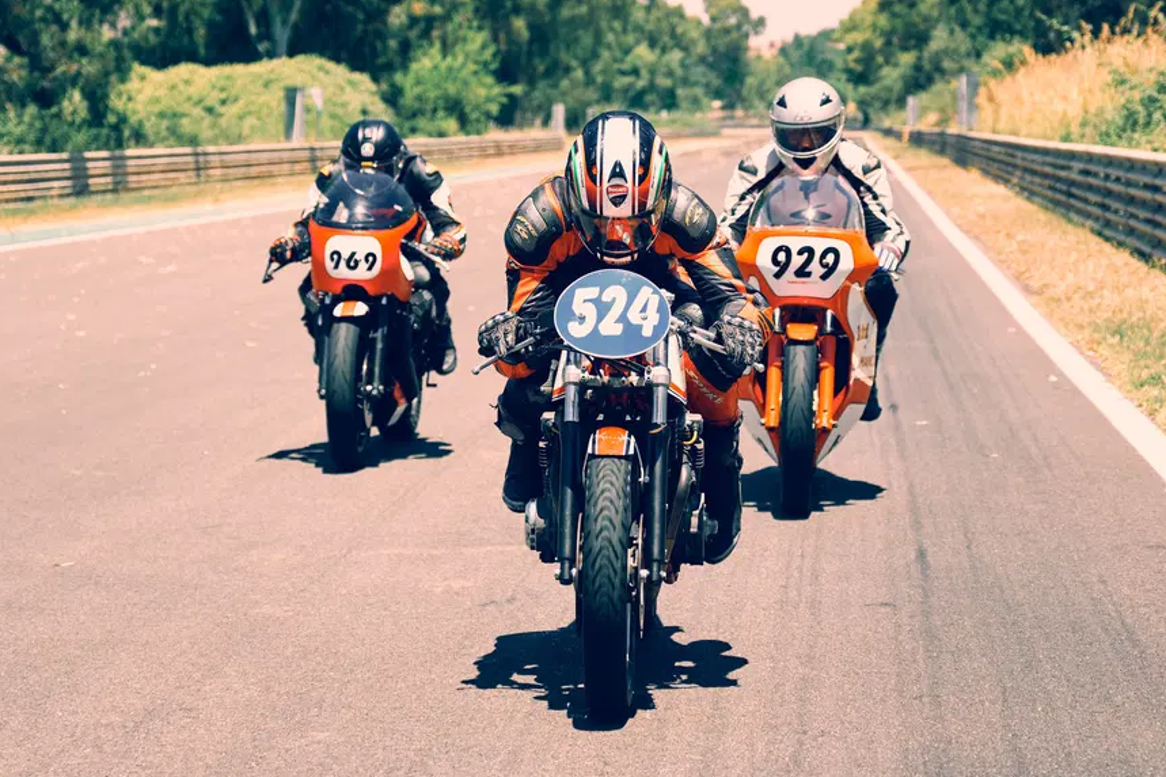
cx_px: 558
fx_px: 3755
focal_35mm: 116
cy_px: 393
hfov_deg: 17.6
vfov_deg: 11.8
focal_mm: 55
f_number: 3.2
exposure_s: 1/1600
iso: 200
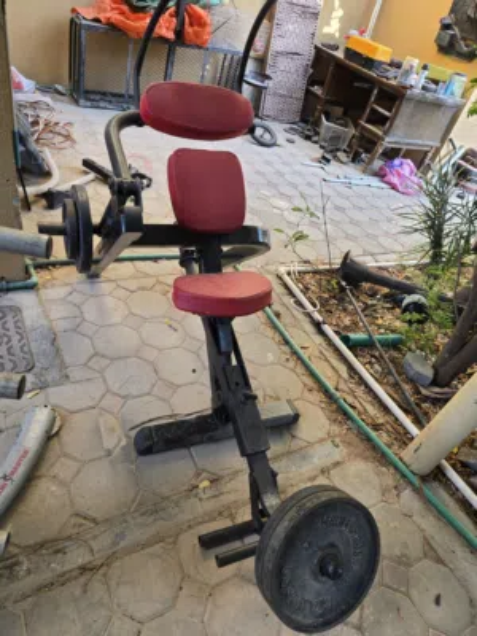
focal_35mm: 23
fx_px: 423
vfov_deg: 73.9
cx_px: 238
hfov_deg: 58.9
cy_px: 318
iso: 100
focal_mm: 5.4
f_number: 1.8
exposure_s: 1/180
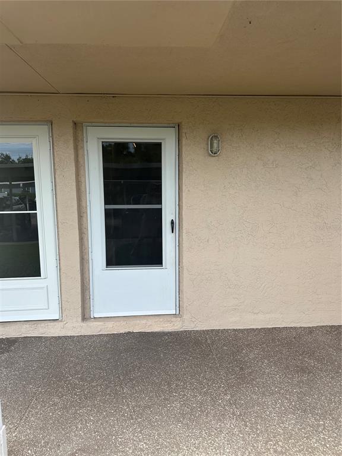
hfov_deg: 56.8
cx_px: 171
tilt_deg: -7.2
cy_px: 228
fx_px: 316
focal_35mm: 24
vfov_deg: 71.6
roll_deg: -0.8
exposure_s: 1/745
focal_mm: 6.86
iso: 80
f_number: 1.78
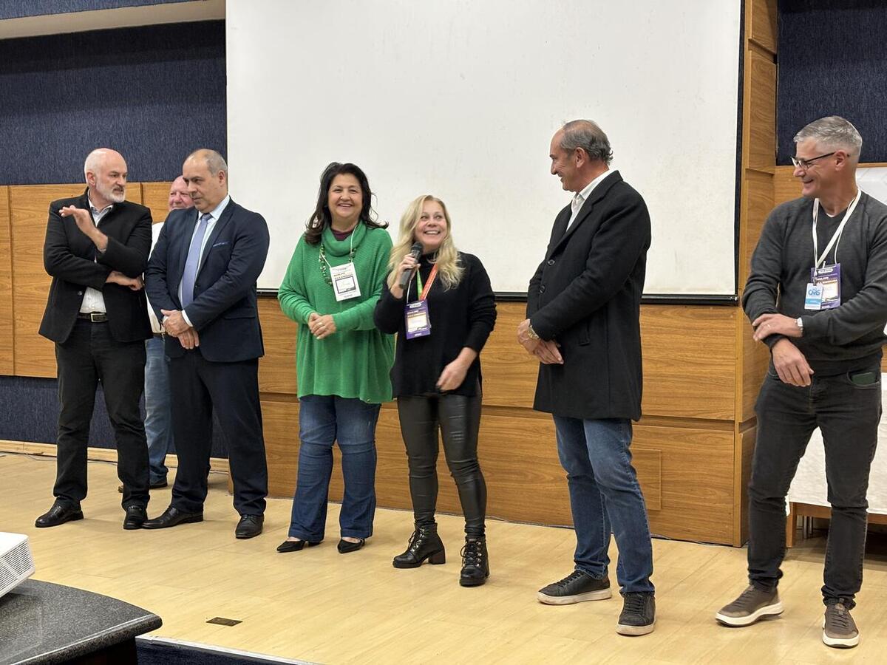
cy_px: 332
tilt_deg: -3.8
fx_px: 1332
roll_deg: -0.2
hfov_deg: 36.8
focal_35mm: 52
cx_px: 444
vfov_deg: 28.0
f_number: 1.6
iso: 125
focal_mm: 5.96
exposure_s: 1/40
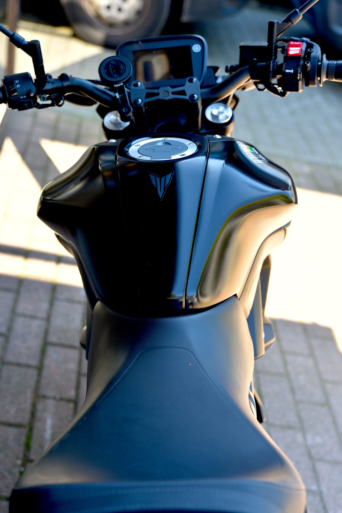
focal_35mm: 52
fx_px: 740
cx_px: 171
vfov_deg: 38.2
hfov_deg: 26.0
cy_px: 256
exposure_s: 1/60
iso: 100
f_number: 3.5
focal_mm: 52
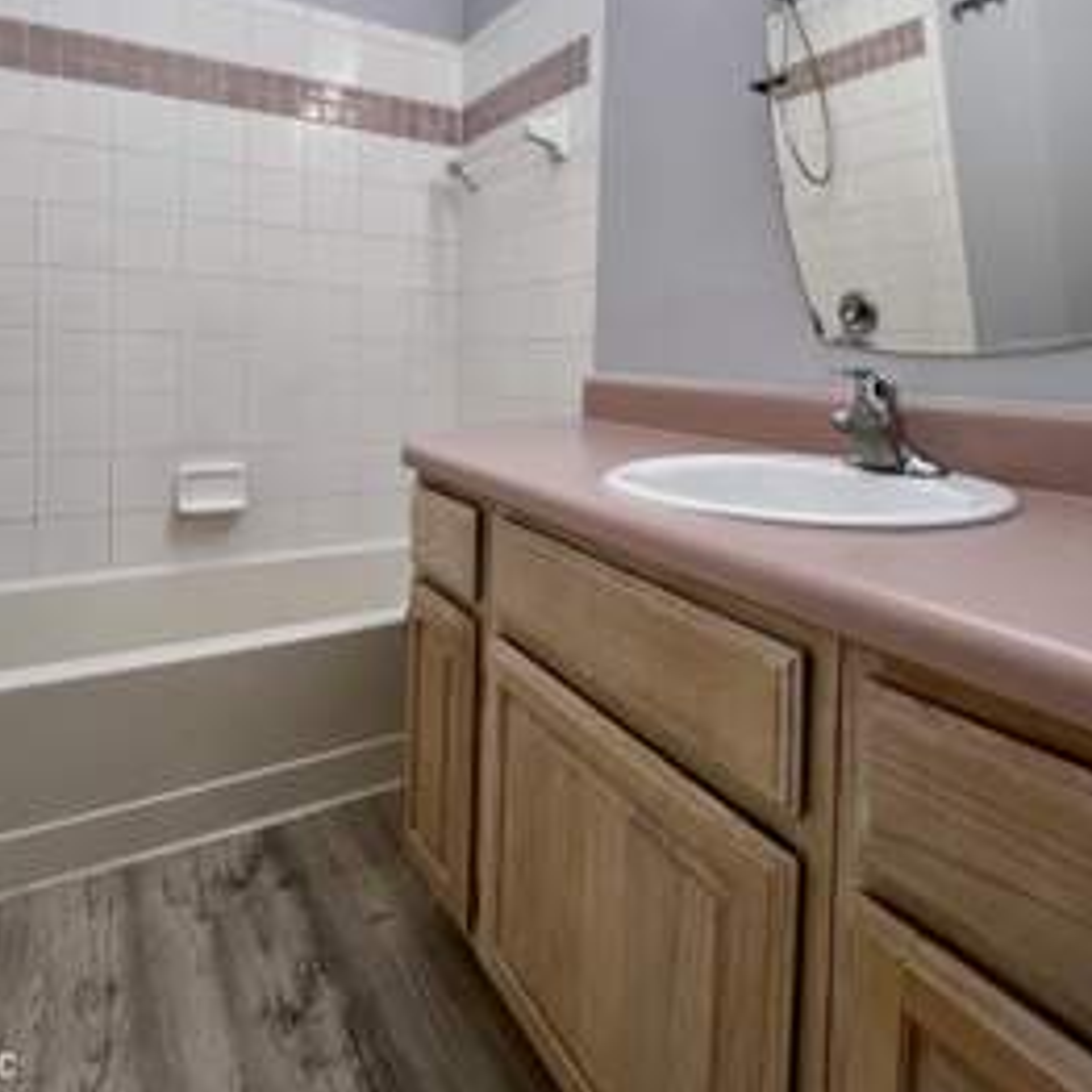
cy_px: 377
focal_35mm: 21
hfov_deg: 71.7
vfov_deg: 70.4
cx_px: 629
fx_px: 749
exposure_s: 1/60
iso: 200
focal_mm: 1.57
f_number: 1.8
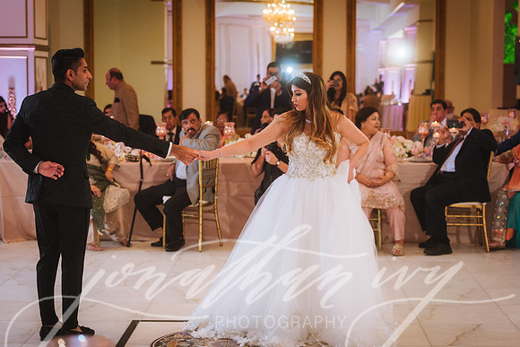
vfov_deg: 17.8
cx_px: 278
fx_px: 1107
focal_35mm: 77
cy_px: 166
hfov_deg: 26.4
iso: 800
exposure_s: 1/200
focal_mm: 70
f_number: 2.8
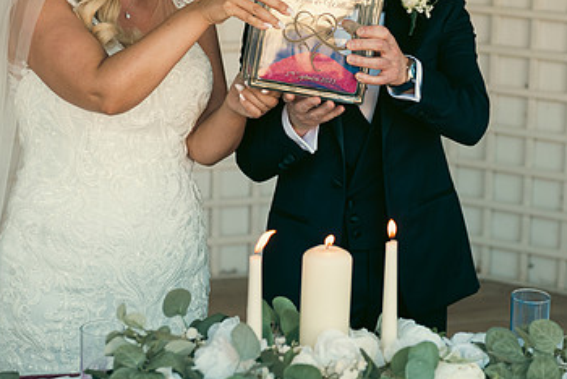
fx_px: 1513
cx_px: 334
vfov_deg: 14.2
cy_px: 113
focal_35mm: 96
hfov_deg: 21.2
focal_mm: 58
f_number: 3.5
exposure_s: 1/250
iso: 320
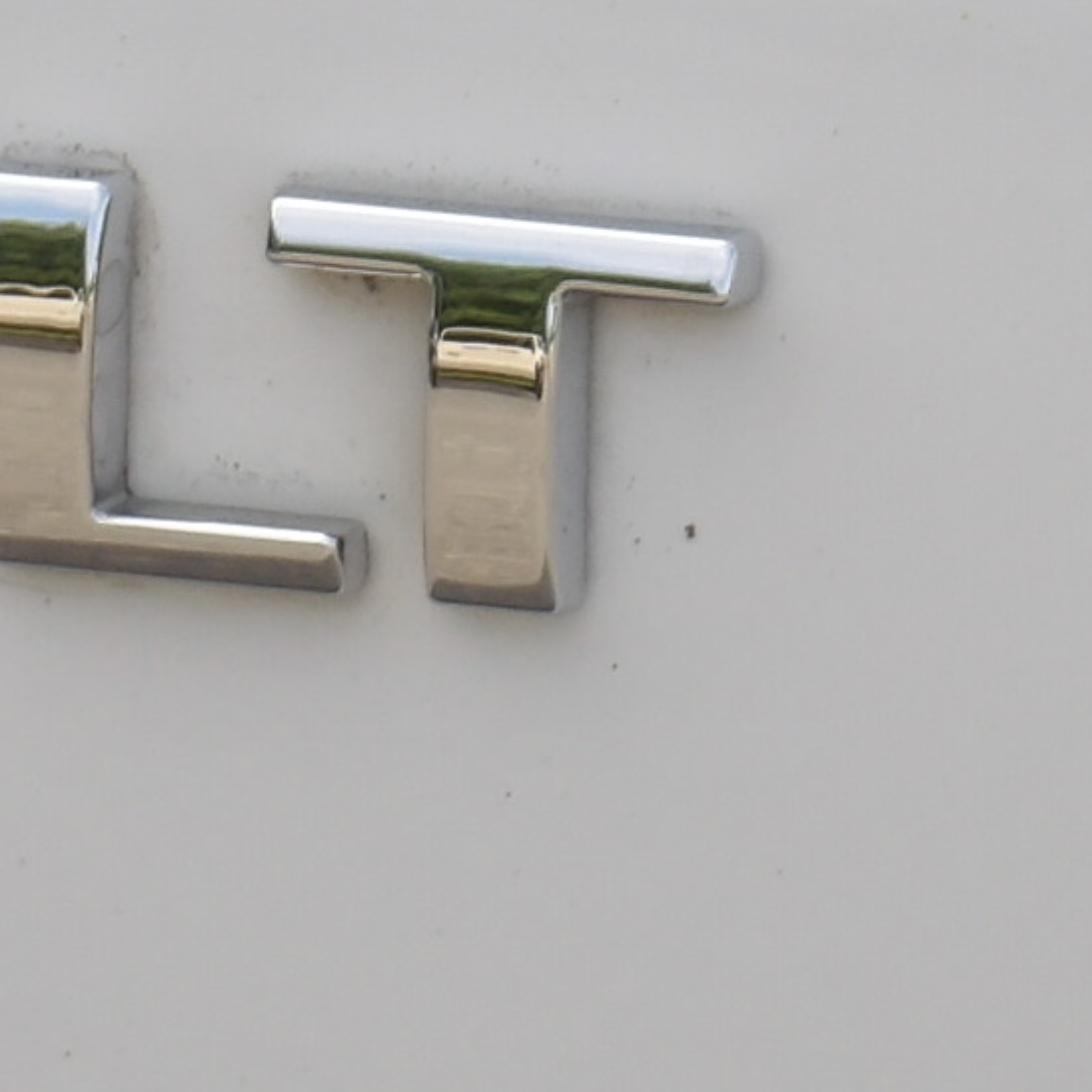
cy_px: 493
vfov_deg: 1.2
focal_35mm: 1520
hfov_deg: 1.2
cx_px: 475
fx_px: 54249
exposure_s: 1/276
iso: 100
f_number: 4.2
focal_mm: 65.2
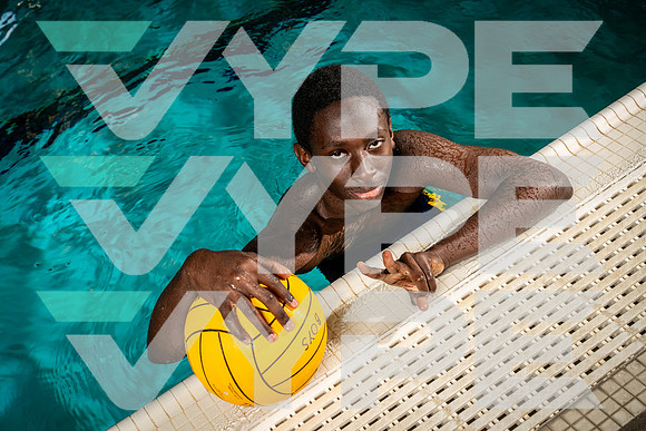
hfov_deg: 37.5
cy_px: 216
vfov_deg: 25.5
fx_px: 951
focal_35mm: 53
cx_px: 323
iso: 640
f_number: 5.6
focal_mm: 53
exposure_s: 1/250
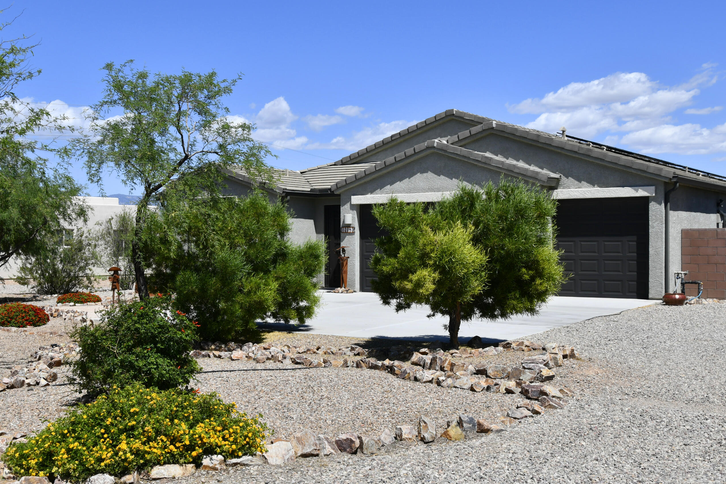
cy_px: 251
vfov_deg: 29.2
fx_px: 927
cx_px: 333
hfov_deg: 42.7
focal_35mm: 46
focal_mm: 26
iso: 100
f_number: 10
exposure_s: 1/400
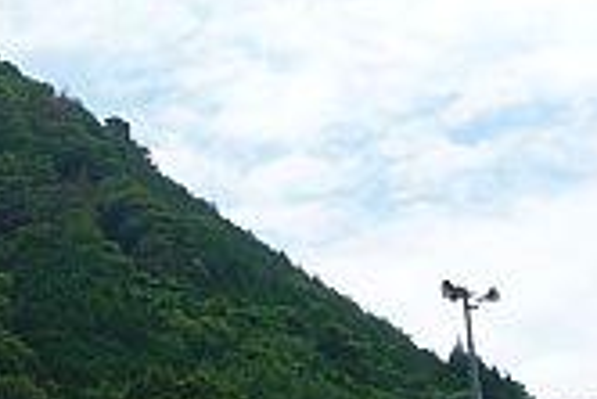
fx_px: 2490
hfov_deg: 13.0
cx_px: -255
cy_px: 370
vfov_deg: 9.1
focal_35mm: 150
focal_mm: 5.2
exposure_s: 1/400
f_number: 5.6
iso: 100
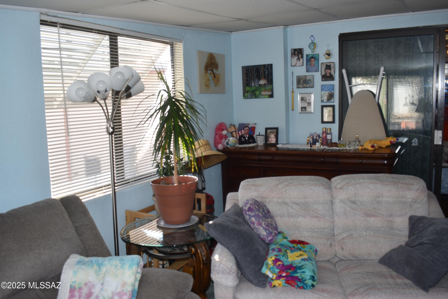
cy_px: 150
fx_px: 392
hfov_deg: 59.5
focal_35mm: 32
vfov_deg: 41.7
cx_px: 224
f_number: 5.6
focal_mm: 21
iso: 160
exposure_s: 1/125
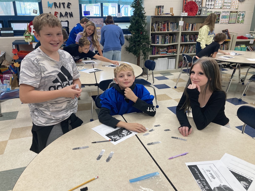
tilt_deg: -21.9
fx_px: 206
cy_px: 96
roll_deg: -0.5
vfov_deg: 49.7
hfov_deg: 63.4
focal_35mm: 28
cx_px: 128
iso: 64
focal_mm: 3.99
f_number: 1.8
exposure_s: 1/60
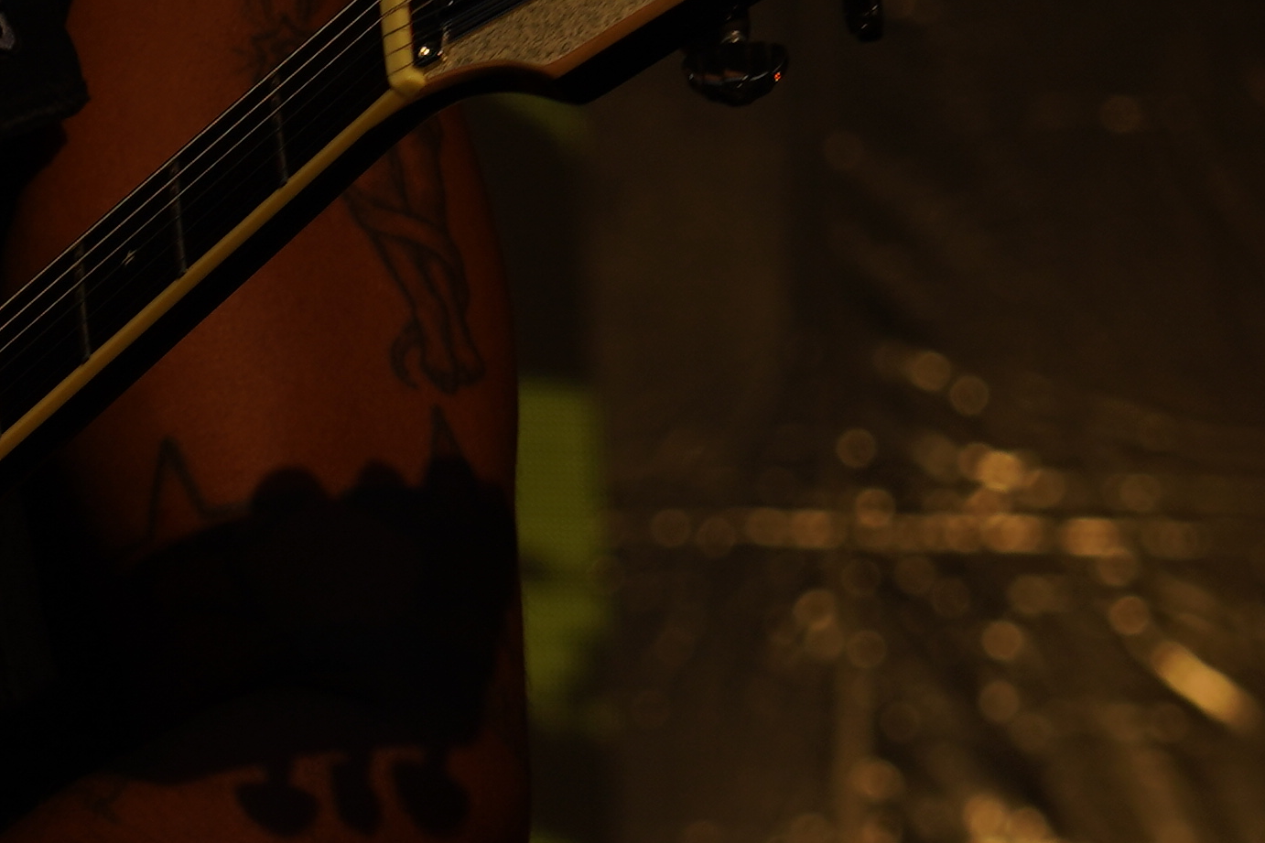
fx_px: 16020
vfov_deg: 3.0
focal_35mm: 456
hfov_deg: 4.5
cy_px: 794
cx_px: -566
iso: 100
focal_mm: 105
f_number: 8
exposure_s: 1/1000
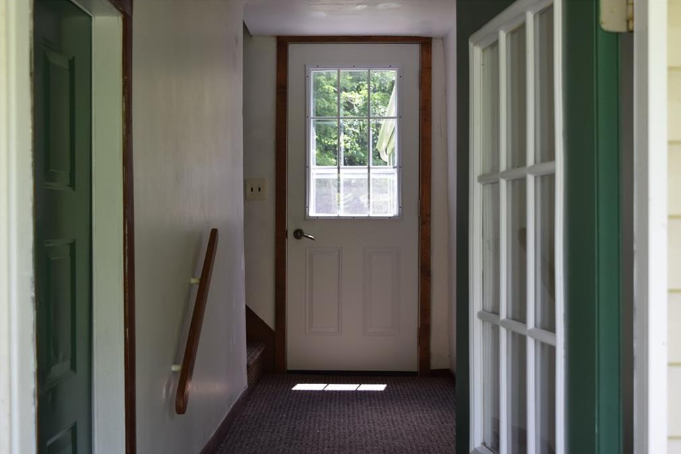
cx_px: 345
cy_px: 230
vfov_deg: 26.0
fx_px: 983
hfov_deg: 38.2
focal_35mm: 52
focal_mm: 34
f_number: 5.6
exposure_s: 1/125
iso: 400
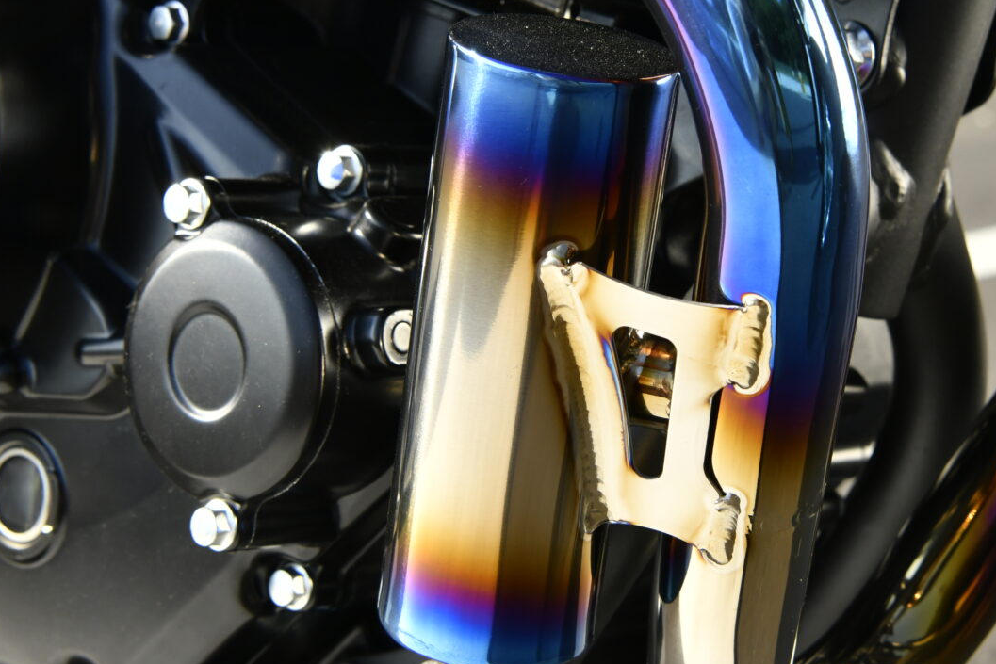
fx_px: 2407
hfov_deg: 23.3
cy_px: 264
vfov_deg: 15.7
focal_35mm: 87
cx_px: 650
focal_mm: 46
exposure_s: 1/640
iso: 640
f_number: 10
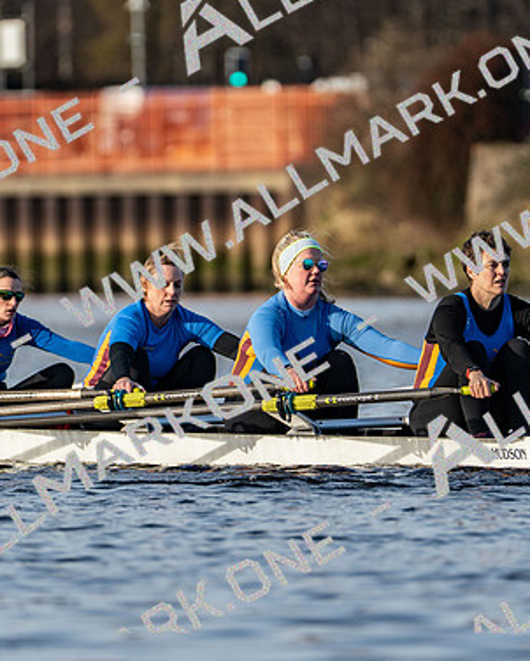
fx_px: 12362
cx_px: 277
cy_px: 332
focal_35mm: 631
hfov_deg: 2.5
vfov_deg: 3.1
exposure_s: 1/2000
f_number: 6.3
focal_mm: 437
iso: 640
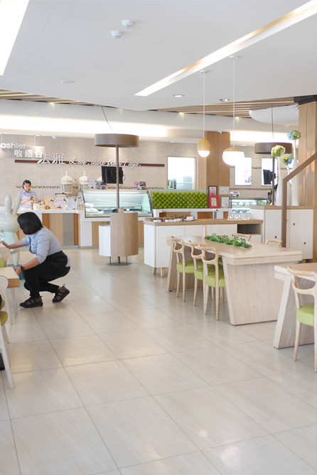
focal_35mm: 42
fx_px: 555
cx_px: 257
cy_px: 238
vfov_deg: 46.4
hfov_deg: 31.0
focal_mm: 15
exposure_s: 1/60
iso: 250
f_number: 1.7
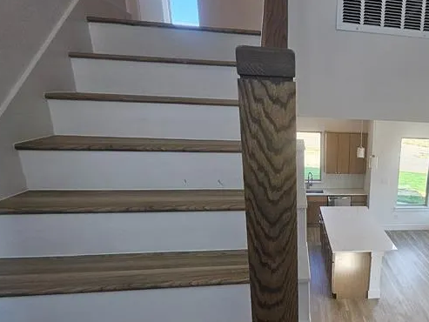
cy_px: 221
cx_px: 363
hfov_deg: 58.5
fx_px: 335
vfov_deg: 50.2
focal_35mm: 27
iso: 40
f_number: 2.2
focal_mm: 1.74
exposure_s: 1/60
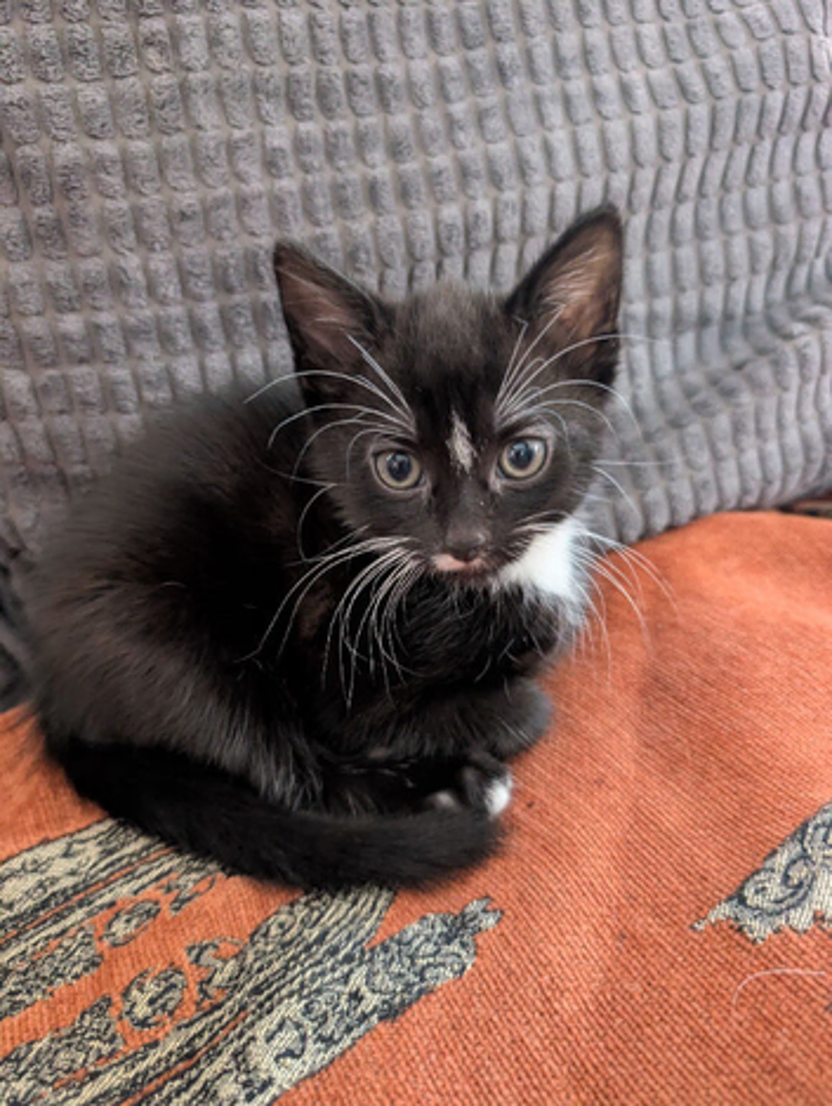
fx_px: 767
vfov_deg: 71.5
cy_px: 553
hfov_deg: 56.9
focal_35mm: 24
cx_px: 416
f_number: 1.68
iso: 1692
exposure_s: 1/25.2
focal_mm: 6.9
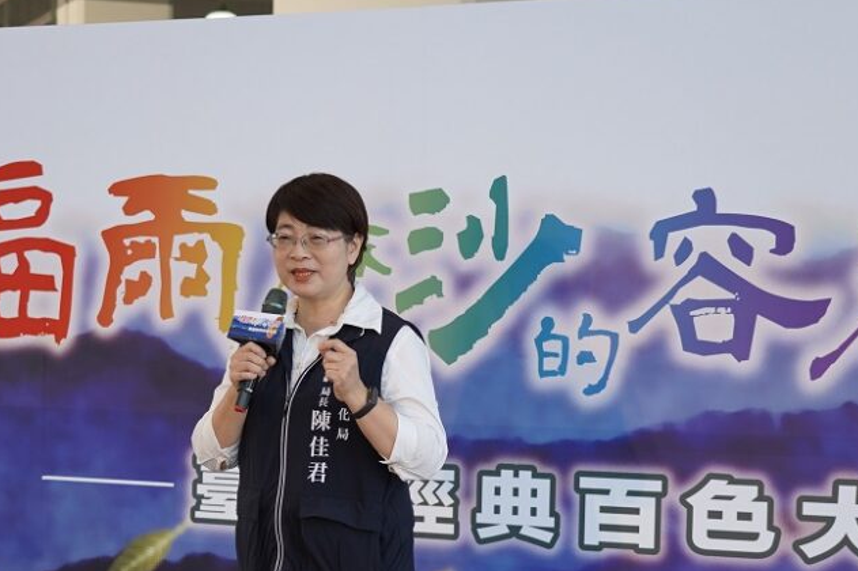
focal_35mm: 86
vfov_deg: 15.8
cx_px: 422
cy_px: 388
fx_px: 2049
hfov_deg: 23.7
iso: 400
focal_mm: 53
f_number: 4
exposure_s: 1/160
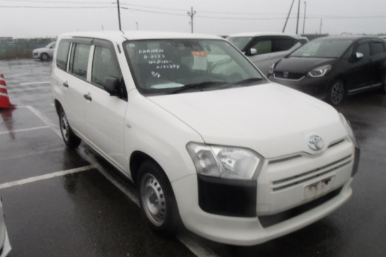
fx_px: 311
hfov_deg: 63.7
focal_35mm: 29
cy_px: 149
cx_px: 192
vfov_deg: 44.8
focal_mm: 4.9
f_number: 10.4
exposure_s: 1/60
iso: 790
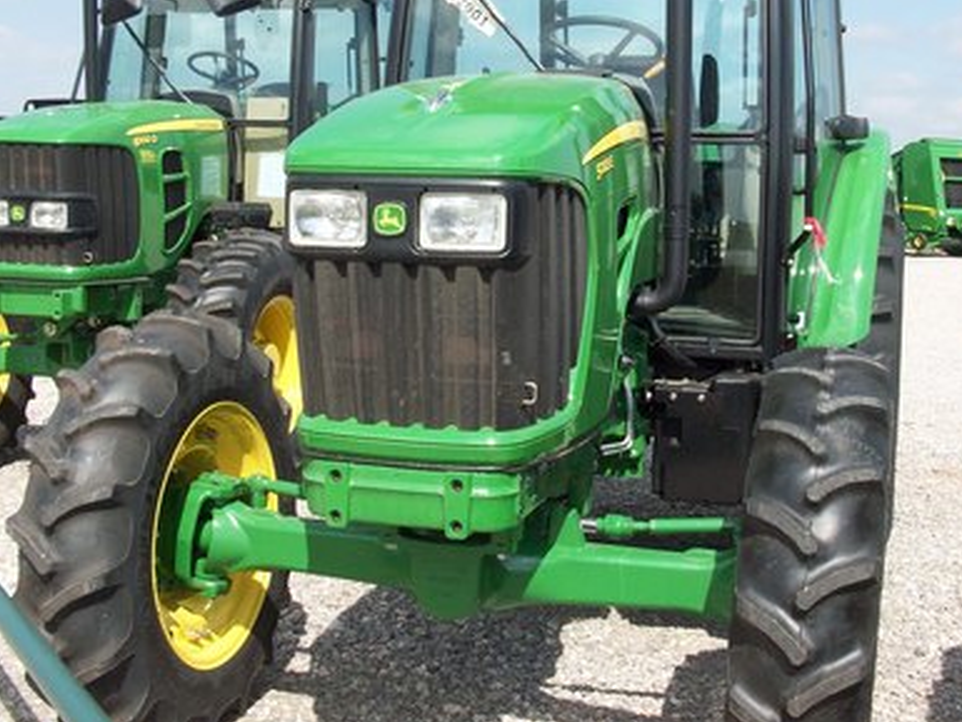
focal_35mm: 48
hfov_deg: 39.5
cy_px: 227
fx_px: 1334
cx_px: 557
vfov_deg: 30.0
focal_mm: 5.7
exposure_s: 1/271
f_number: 5.5
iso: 64
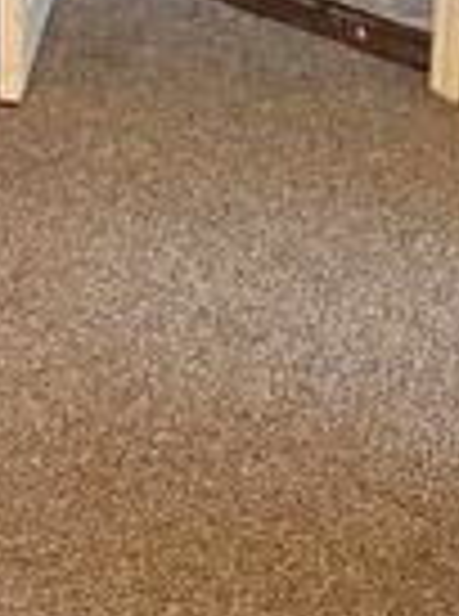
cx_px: -428
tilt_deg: -5.9
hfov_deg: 11.0
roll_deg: -1.2
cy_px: -546
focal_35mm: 123
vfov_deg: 14.0
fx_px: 2185
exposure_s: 1/50
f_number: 1.78
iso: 800
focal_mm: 6.76
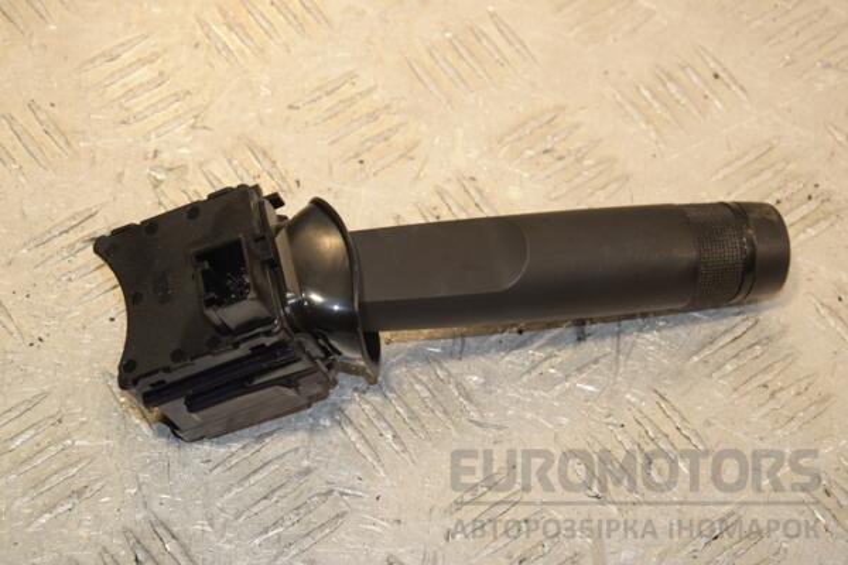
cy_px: 282
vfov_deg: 13.8
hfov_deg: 20.6
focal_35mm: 99
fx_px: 2332
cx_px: 424
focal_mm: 66
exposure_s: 1/200
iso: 800
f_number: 8
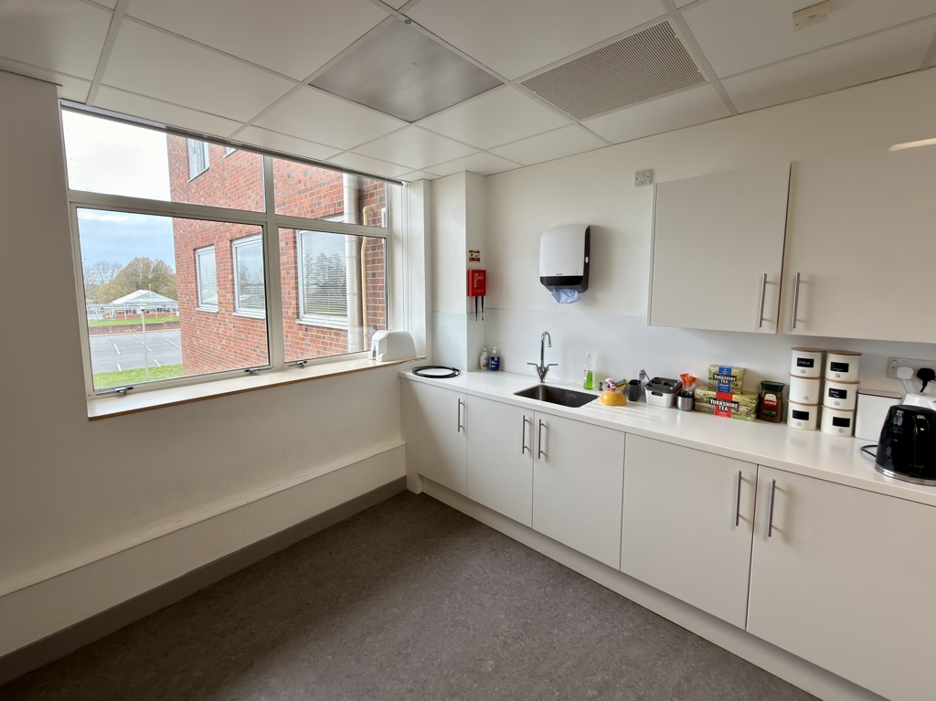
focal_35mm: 14
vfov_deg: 85.6
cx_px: 468
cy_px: 350
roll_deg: +0.5
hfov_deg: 102.1
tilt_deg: -5.1
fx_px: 378
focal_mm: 2.22
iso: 40
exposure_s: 1/50
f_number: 2.2
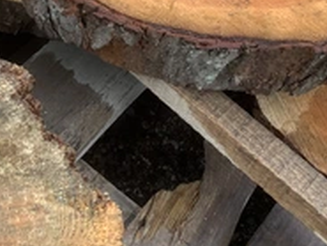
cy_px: -2
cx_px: 87
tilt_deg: -49.5
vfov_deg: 21.2
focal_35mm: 67
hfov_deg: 28.6
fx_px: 633
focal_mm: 3.3
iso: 25
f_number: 2.4
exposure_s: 1/124
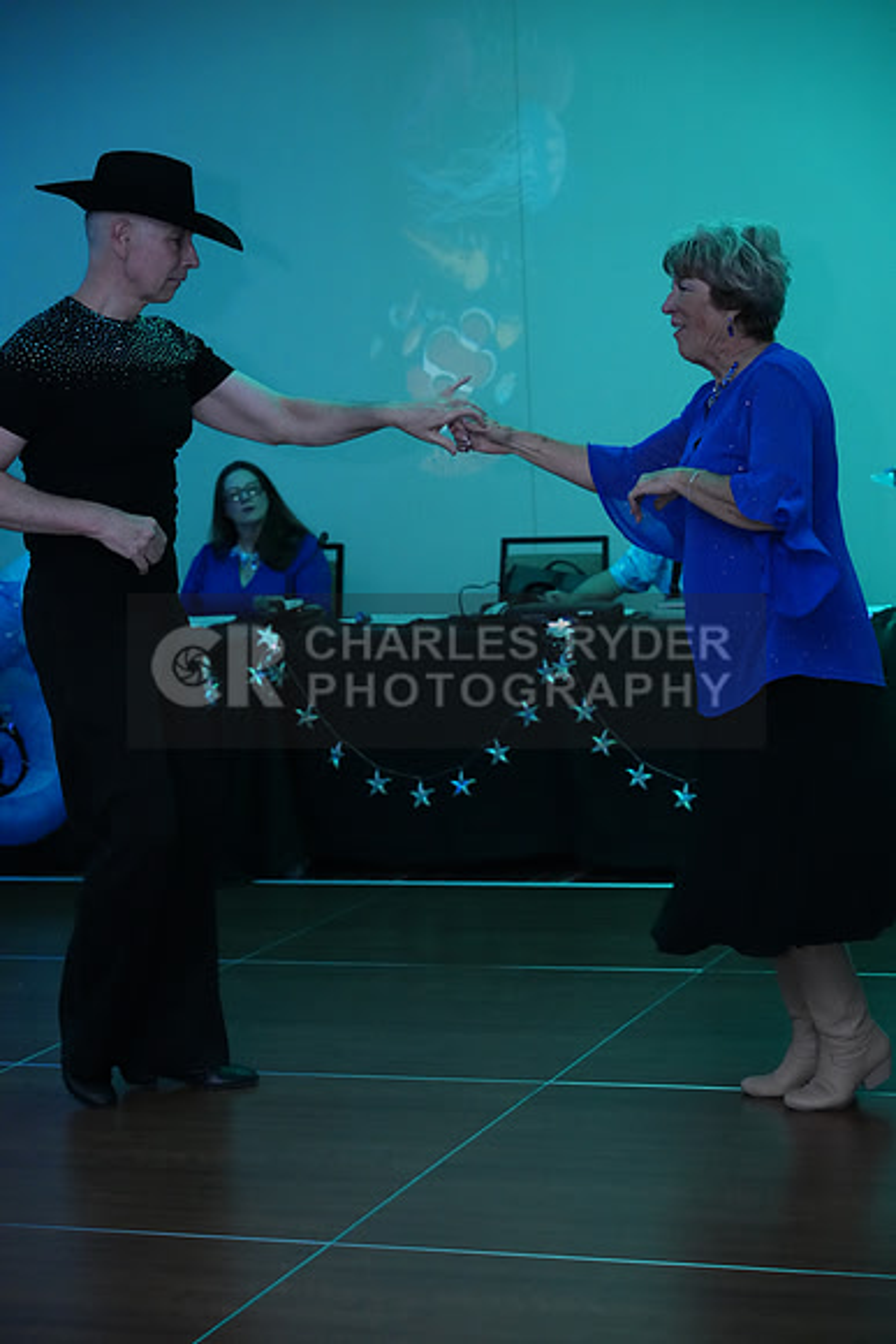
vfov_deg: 24.8
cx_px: 448
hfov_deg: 16.7
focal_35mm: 82
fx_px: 3059
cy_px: 672
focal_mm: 82
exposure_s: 1/200
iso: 8000
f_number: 4.5
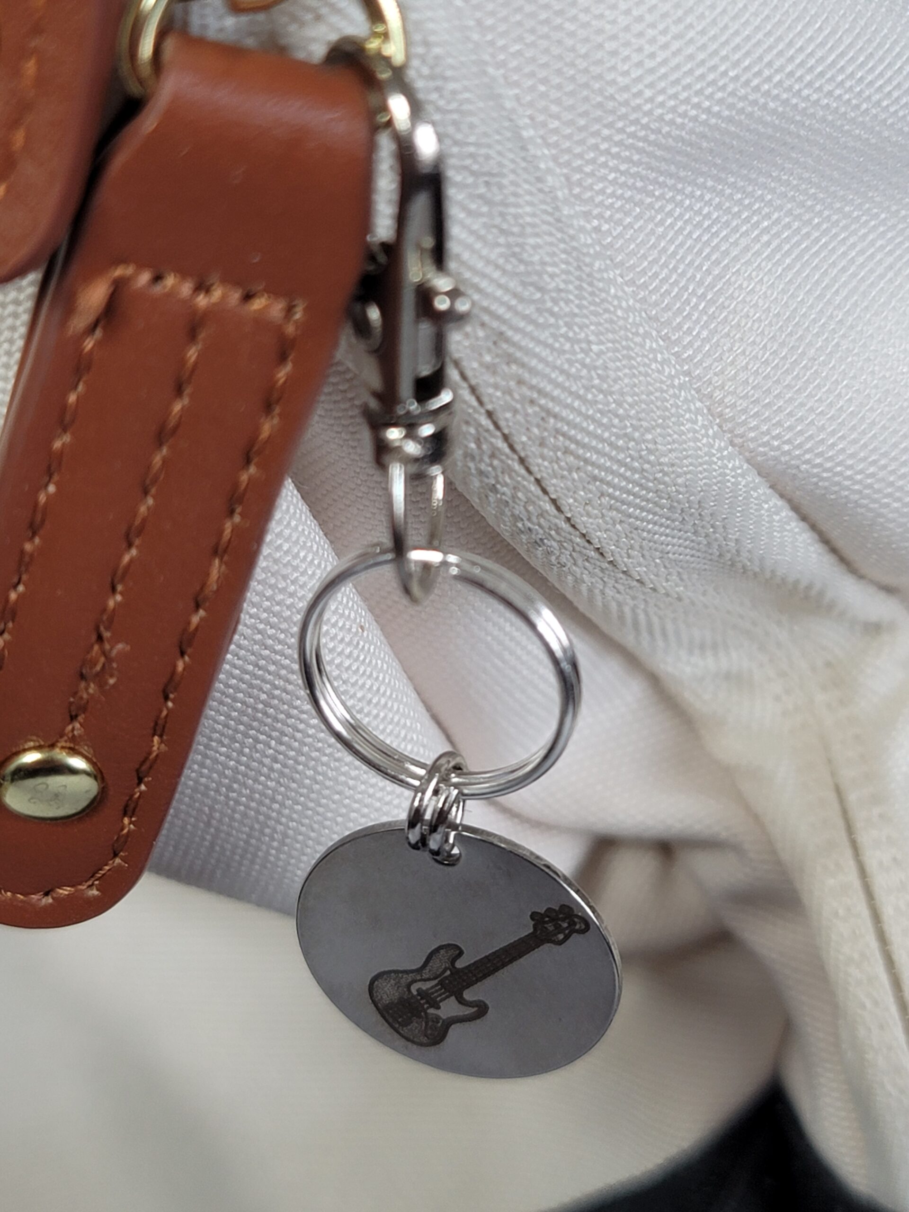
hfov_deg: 54.9
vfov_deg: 69.4
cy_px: 606
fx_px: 875
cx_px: 454
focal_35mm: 25
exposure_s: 1/120
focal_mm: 7
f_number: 1.8
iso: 100
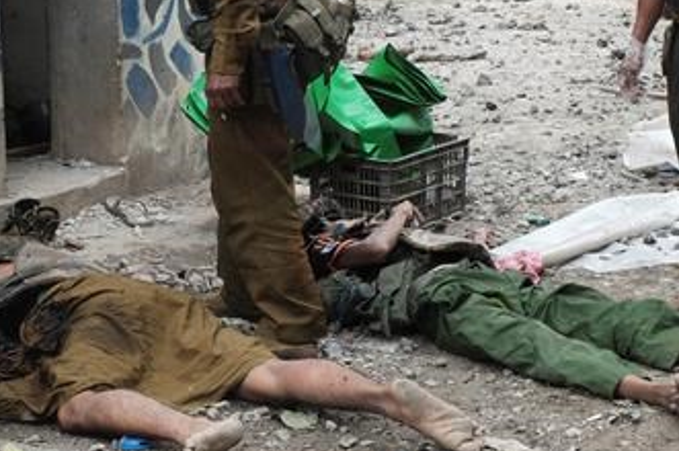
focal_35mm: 114
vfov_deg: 12.0
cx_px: 265
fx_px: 2148
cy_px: 171
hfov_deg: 17.9
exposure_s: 1/125
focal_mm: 38.7
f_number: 11
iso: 800
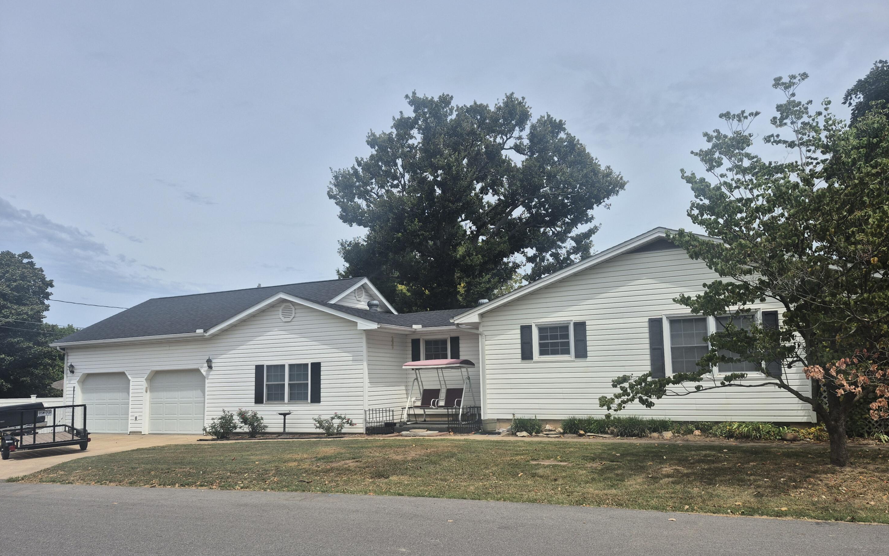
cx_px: 454
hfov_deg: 72.5
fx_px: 606
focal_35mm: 25
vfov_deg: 49.2
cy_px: 311
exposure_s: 1/2864
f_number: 1.8
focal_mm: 5.4
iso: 25
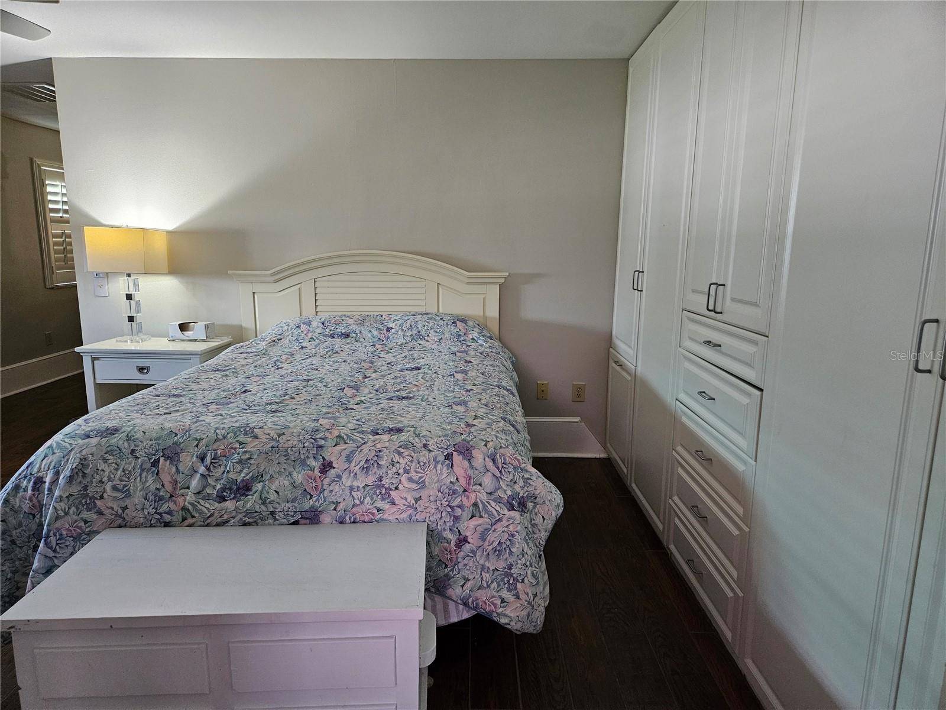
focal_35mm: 23
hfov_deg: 73.9
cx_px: 473
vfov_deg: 58.9
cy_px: 355
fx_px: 629
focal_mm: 5.4
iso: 640
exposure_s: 1/60
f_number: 1.8
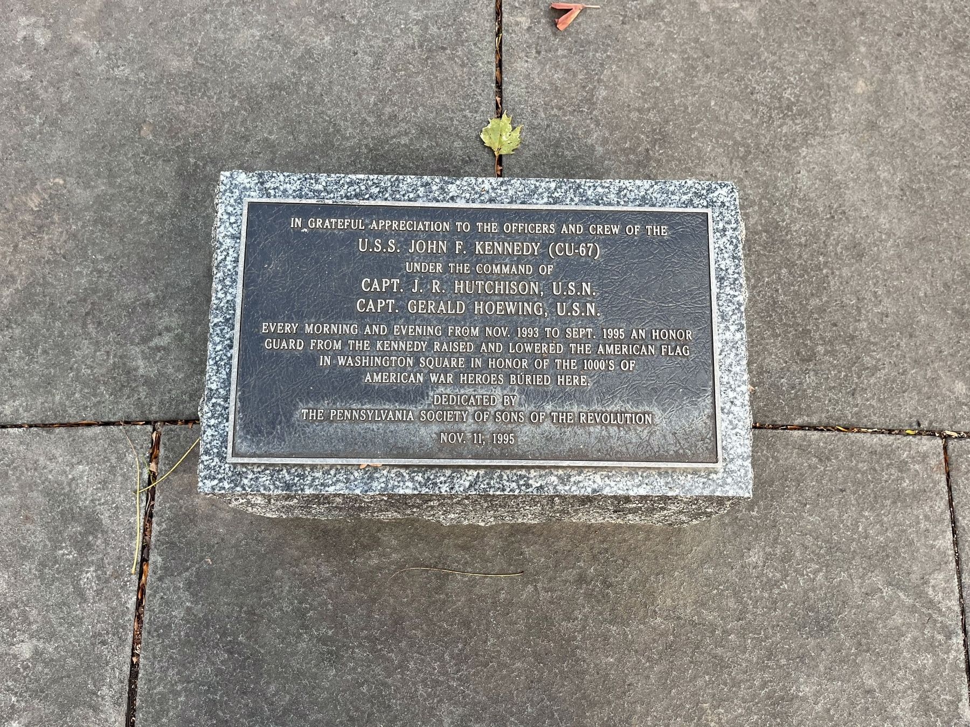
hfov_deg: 67.3
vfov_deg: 53.1
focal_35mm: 26
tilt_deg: -77.4
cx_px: 485
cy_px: 364
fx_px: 729
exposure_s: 1/121
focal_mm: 5.1
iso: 64
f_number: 1.6
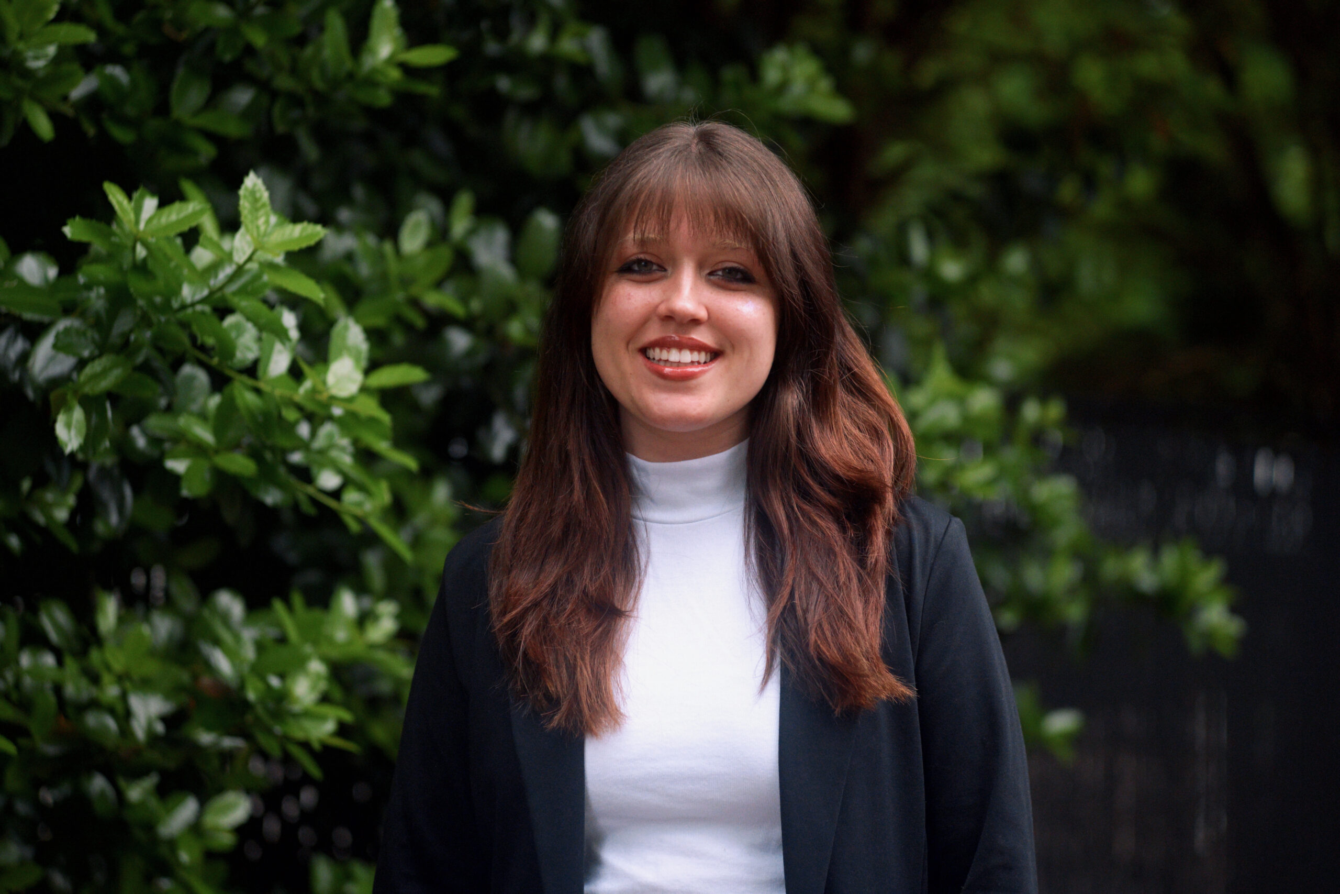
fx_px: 3201
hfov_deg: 23.6
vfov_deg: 15.9
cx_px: 670
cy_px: 447
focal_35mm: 86
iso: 5600
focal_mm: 86
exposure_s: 1/8000
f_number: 2.8
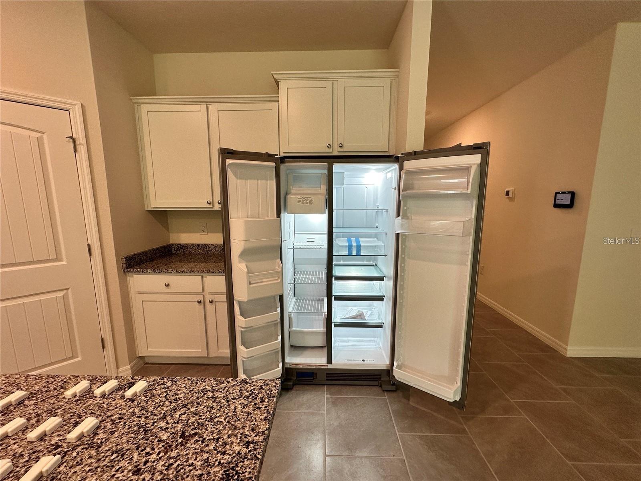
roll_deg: -0.2
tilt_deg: -8.2
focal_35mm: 14
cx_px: 320
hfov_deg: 102.1
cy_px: 240
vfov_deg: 85.7
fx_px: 259
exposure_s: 1/120
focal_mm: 2.22
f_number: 2.2
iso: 160
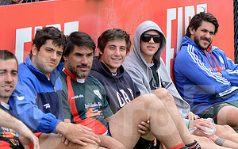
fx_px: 1279
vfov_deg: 6.7
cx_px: 149
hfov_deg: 10.6
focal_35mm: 197
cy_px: 109
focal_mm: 100
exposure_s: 1/640
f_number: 4
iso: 400
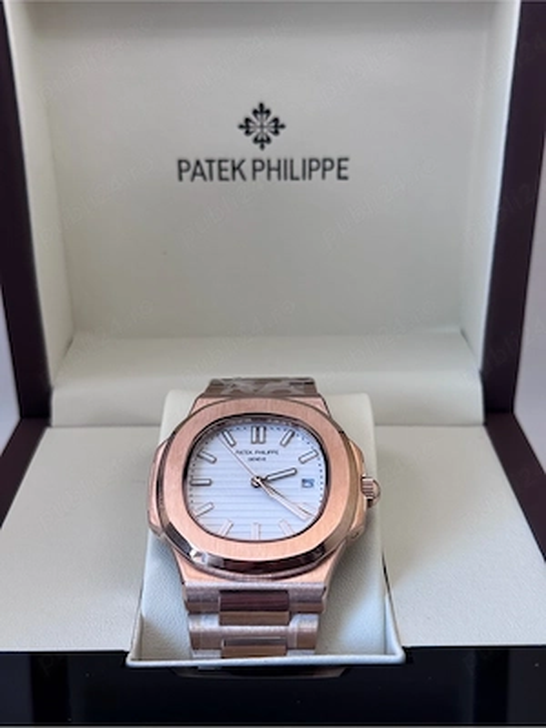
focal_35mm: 48
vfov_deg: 39.7
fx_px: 1009
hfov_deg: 30.3
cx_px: 273
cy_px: 364
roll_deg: +0.3
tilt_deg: -21.9
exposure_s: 1/121
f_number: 1.78
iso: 80
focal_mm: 6.76
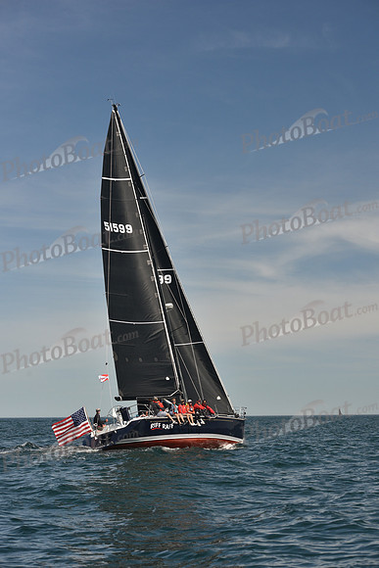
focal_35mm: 70
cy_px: 284
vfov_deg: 28.8
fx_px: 1105
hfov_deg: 19.5
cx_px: 190
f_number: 6.3
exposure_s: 1/640
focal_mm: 70
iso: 250
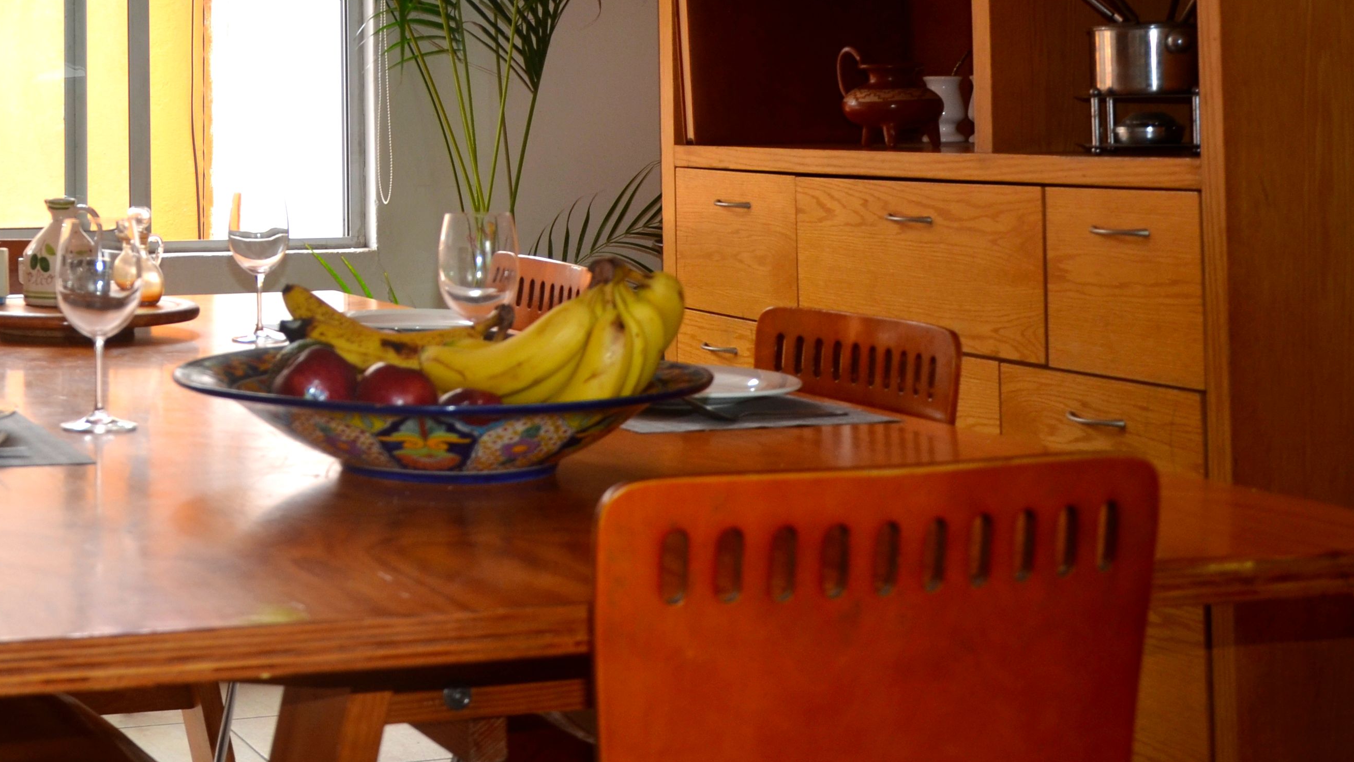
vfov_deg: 19.0
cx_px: 118
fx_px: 2226
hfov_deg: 32.1
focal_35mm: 62
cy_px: 38
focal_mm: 21
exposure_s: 1/100
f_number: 3.8
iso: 200
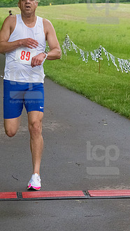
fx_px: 1046
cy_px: 84
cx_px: 26
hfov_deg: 7.1
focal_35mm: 171
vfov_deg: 12.6
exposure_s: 1/1250
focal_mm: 80
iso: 6400
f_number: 5.6
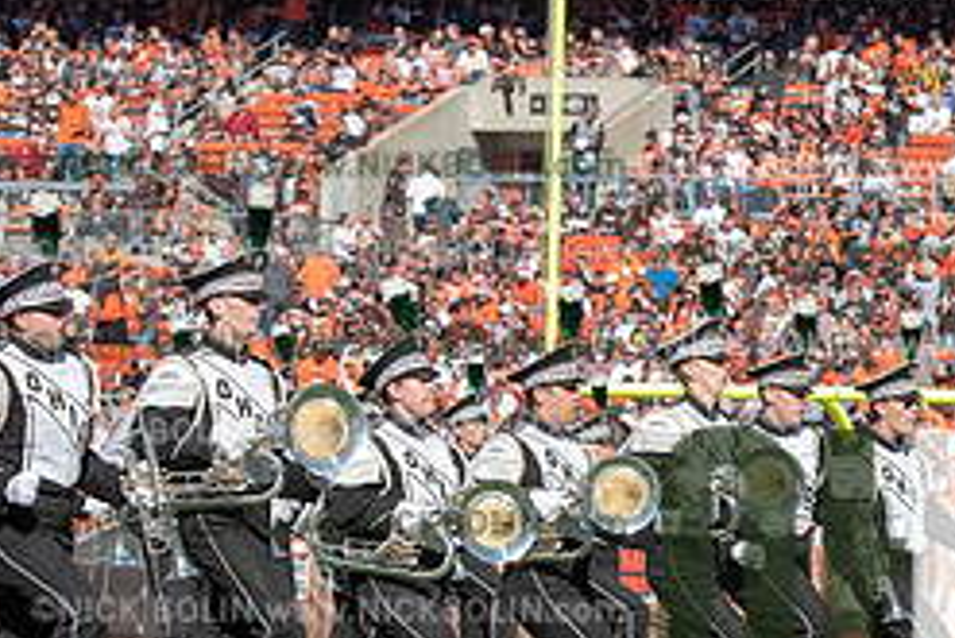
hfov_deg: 8.9
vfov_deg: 6.0
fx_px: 6105
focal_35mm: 230
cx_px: 932
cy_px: 613
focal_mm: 98
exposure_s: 1/2000
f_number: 5
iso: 400
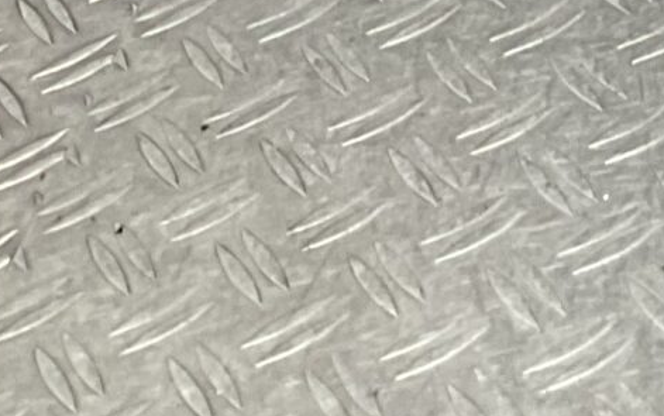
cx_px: 388
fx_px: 3024
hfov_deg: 12.5
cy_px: -876
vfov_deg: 7.0
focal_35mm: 167
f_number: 1.8
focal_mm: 3
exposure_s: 1/50
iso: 100
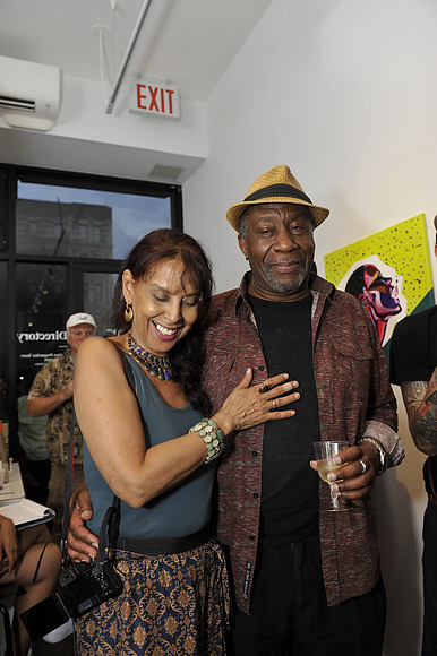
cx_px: 218
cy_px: 328
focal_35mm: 26
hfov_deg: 49.5
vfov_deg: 69.4
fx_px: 474
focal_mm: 26
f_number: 4.5
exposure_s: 1/200
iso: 200
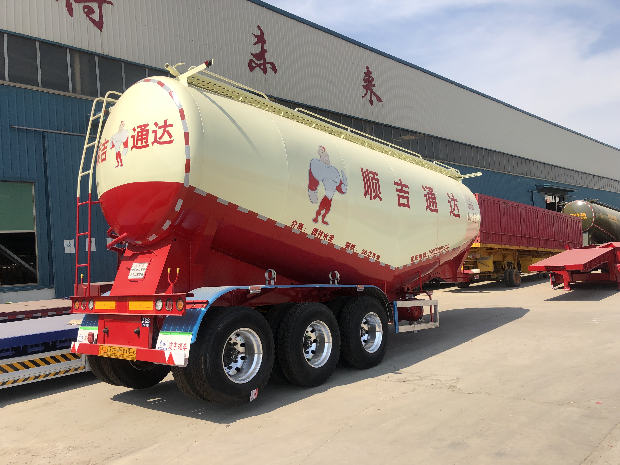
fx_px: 502
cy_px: 232
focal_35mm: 28
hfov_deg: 63.4
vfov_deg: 49.7
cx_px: 310
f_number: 1.8
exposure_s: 1/2088
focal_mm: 4
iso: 20
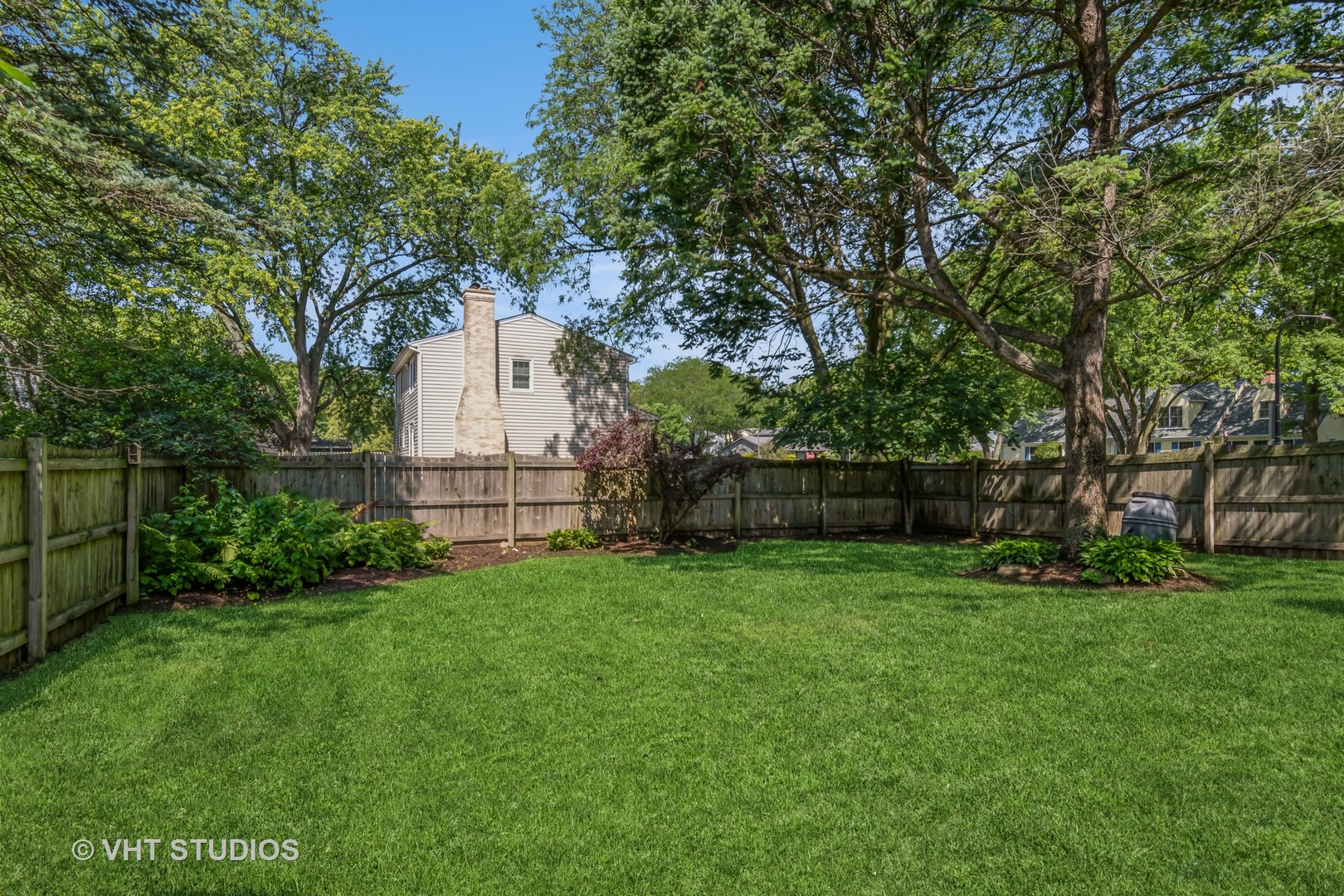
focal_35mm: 18
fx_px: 672
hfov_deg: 90.0
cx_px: 672
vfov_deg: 67.4
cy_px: 448
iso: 250
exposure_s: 1/400
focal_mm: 12
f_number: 8
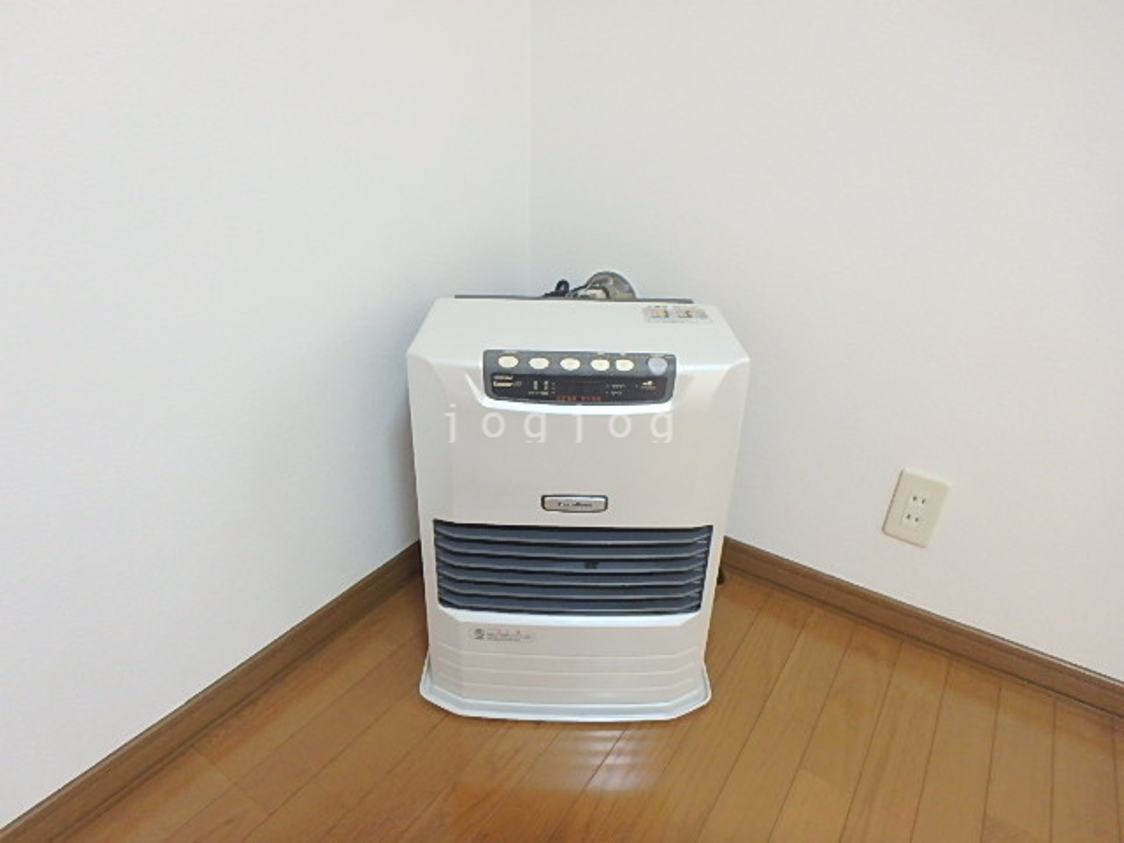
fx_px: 682
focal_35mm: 21
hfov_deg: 79.0
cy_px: 422
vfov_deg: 63.4
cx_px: 562
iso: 500
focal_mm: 3.7
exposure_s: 1/30
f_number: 3.5
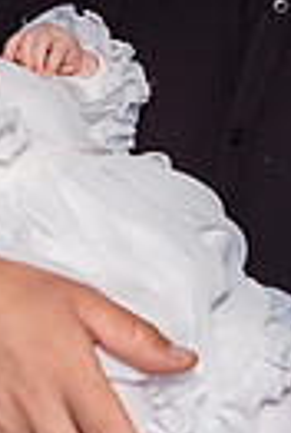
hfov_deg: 7.4
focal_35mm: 185
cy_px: 106
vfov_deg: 11.1
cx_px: -53
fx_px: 2231
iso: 320
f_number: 3.5
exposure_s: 1/250
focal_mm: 36
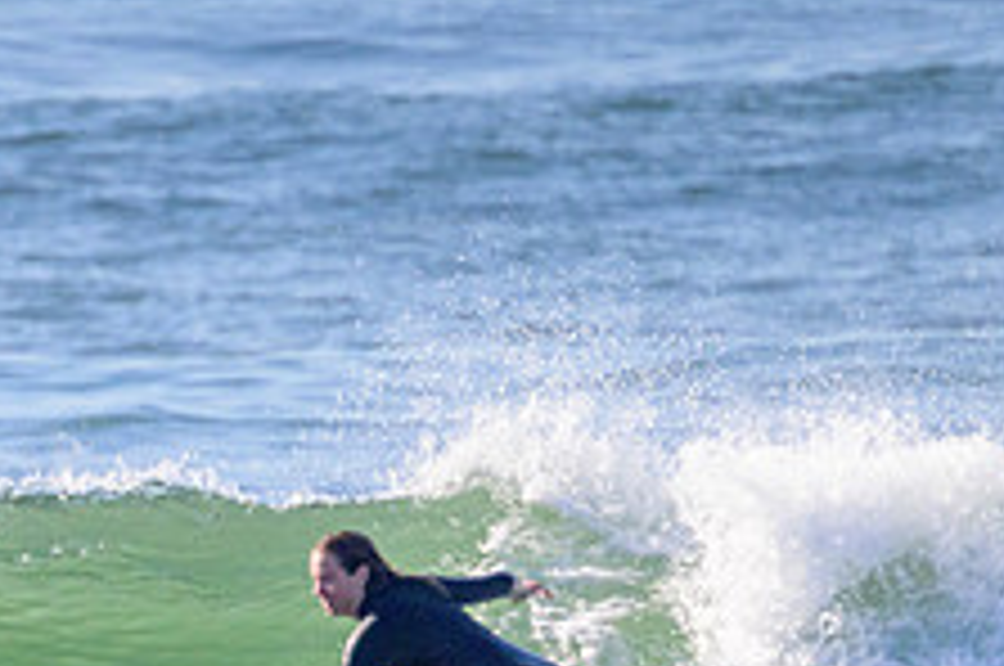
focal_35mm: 2085
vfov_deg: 0.7
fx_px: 58064
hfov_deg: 1.0
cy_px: 844
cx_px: 167
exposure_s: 1/2000
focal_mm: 800
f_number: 11
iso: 1400
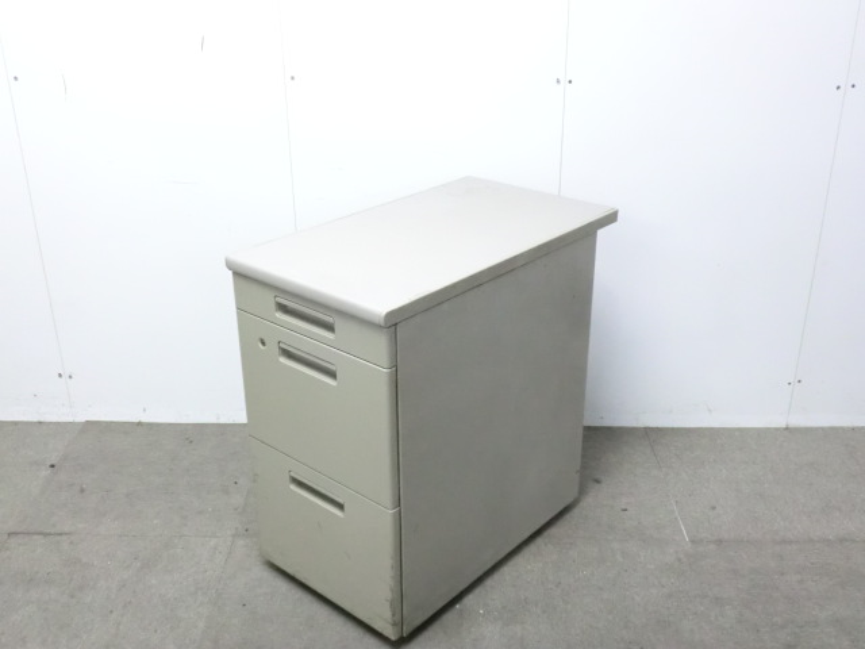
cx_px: 432
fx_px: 950
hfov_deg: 49.0
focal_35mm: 38
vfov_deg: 37.7
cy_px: 324
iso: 800
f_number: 3.9
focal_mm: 6.9
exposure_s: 1/30
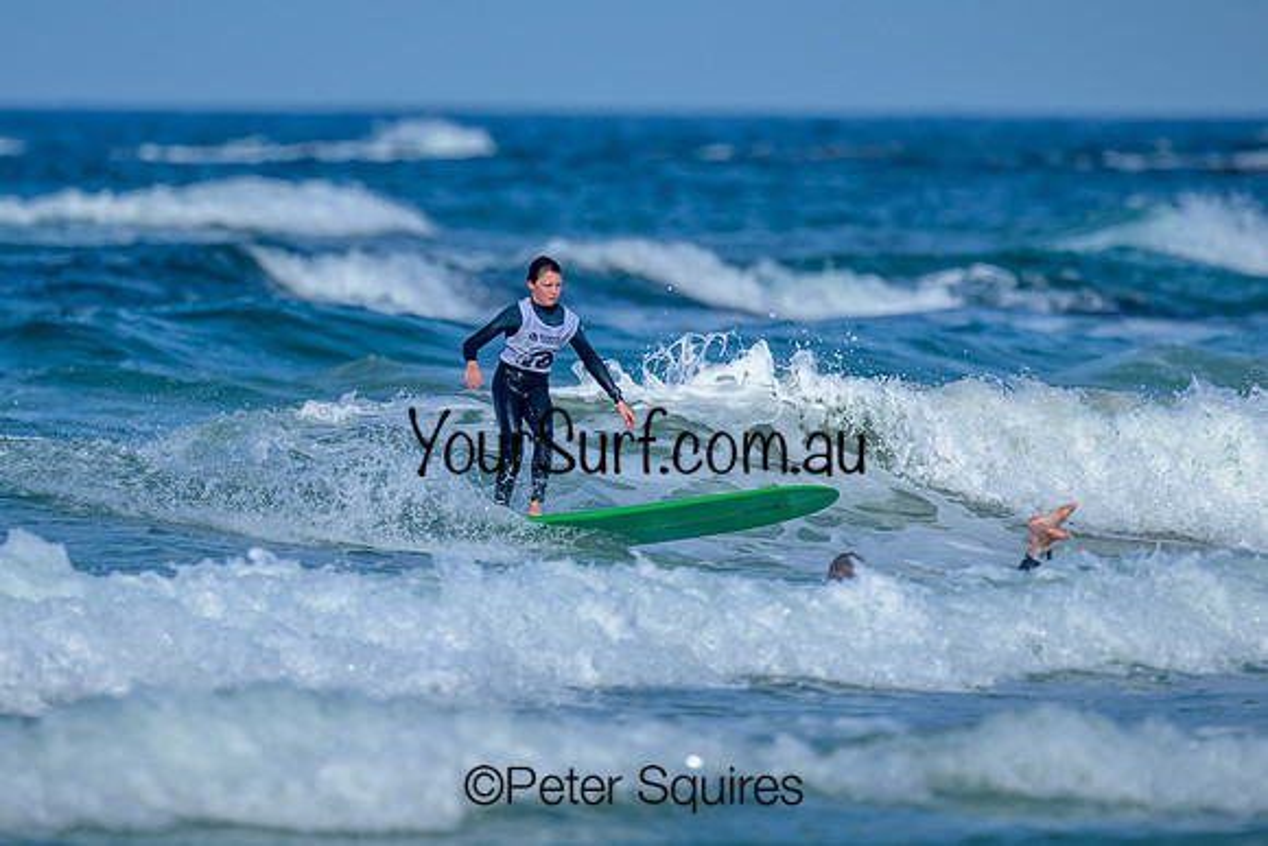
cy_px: 341
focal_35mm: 1100
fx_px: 38751
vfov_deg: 1.3
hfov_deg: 1.9
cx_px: 454
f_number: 6.3
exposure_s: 1/2000
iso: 180
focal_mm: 800
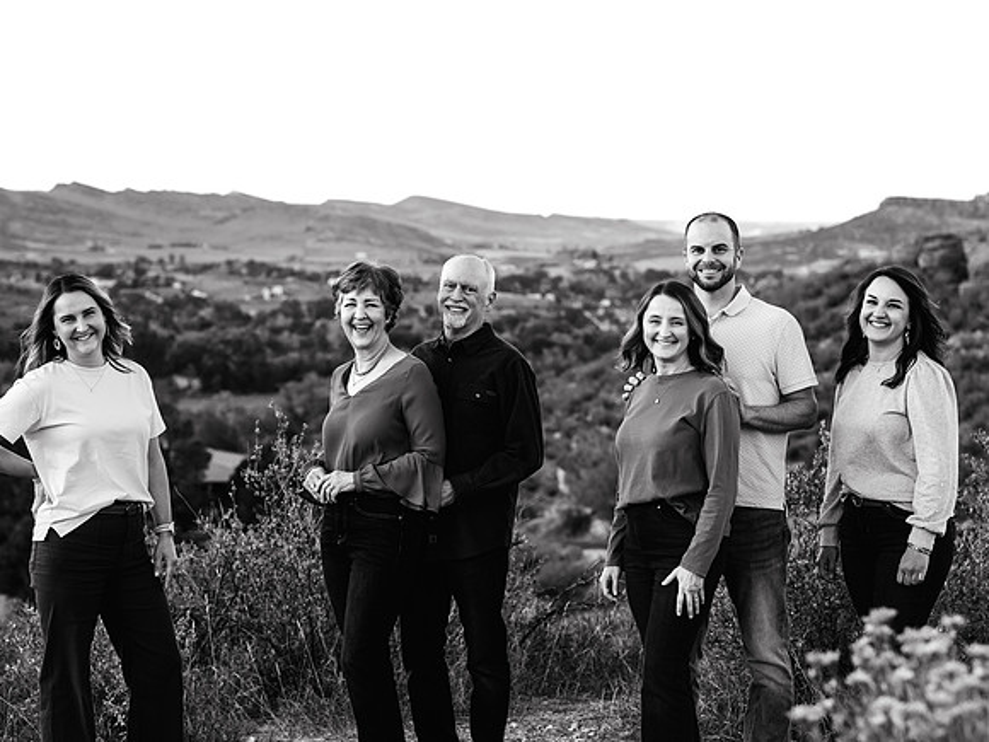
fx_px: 3154
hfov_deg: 17.8
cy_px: 371
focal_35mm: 110
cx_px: 494
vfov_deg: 13.4
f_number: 5.6
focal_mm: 102
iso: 500
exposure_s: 1/160
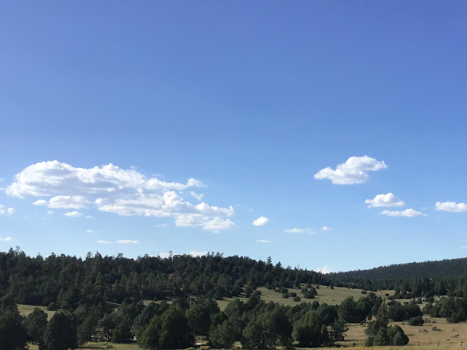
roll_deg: -1.1
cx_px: 359
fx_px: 769
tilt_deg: -1.1
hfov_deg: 33.0
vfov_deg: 25.1
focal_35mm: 57
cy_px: 291
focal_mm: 3.3
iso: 25
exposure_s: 1/1538
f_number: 2.4
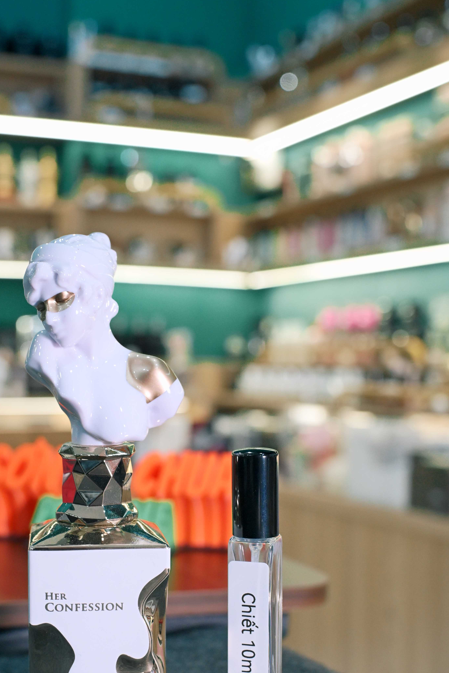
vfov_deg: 38.9
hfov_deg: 26.5
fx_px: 948
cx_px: 150
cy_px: 409
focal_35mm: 51
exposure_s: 1/100
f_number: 3.2
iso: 1600
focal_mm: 25
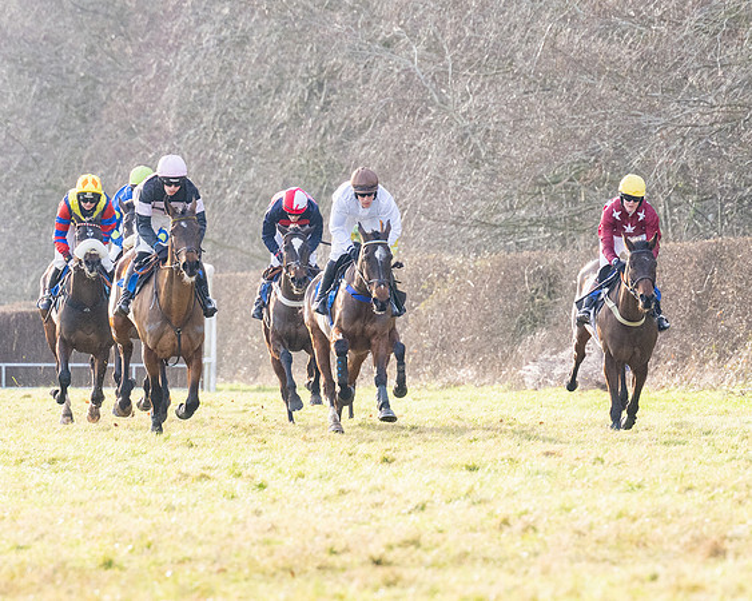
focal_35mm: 461
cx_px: 502
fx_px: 10246
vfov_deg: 3.4
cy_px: 314
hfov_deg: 4.2
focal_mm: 190
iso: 800
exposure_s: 1/1600
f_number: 5
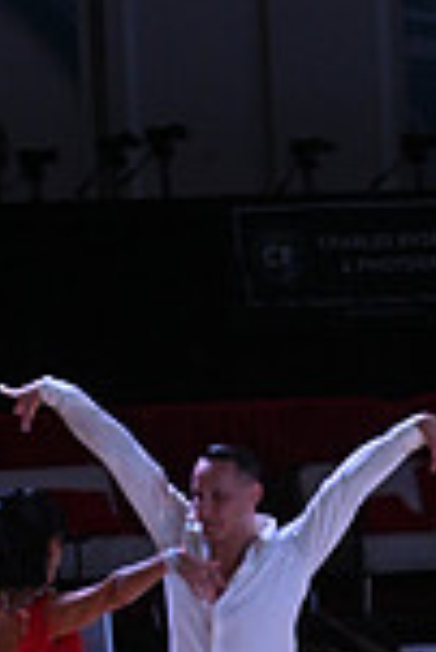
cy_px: 1075
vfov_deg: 6.1
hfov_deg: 4.1
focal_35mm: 330
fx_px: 5981
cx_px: 779
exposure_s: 1/200
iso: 1600
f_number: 11
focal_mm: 86
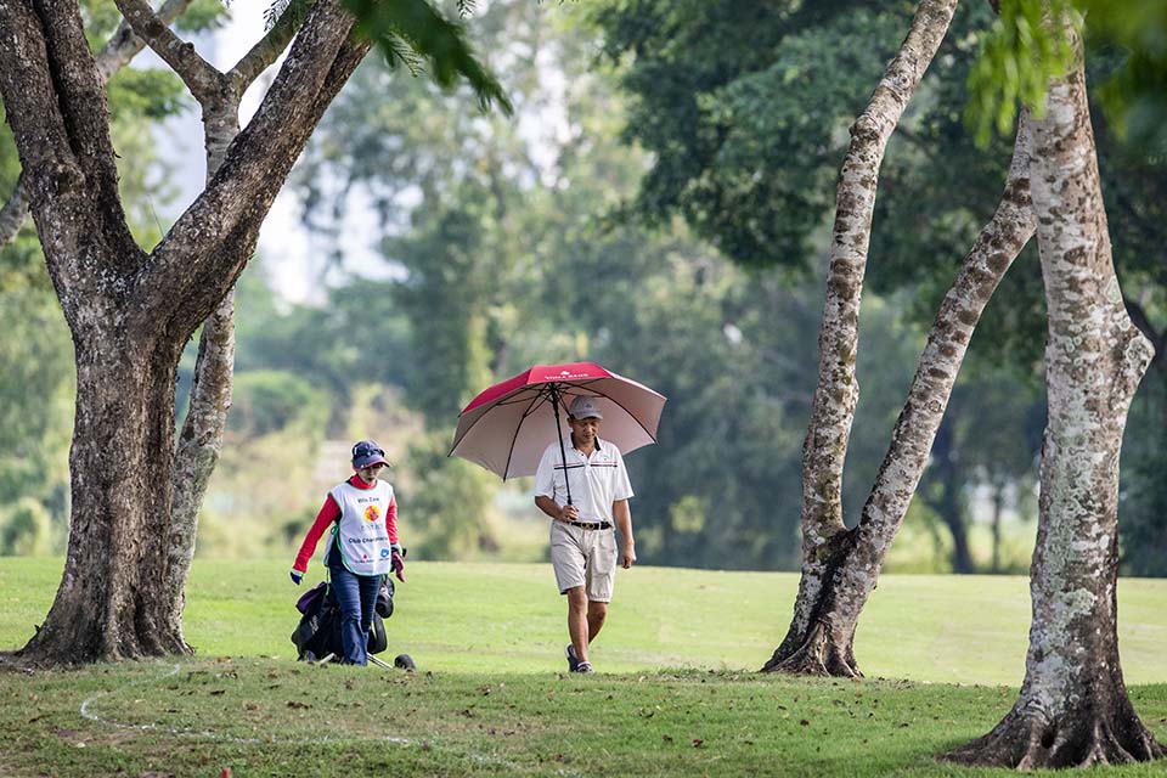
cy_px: 389
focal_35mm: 400
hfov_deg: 5.2
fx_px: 12966
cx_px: 584
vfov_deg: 3.4
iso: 900
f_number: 4
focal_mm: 400
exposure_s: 1/2000
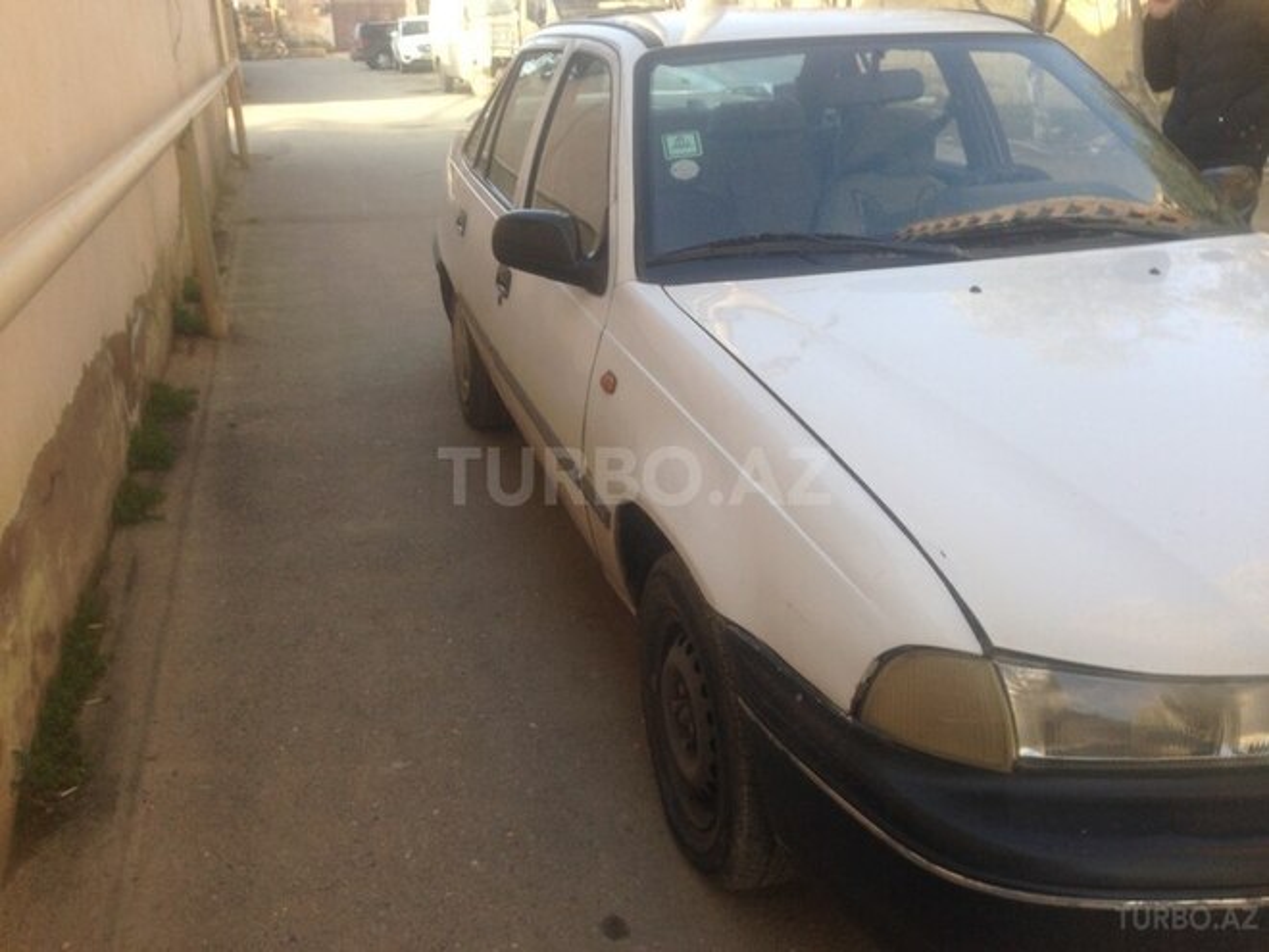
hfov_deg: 55.4
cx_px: 634
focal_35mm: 33
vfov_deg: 42.9
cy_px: 476
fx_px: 1210
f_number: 2.4
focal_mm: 4.12
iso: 50
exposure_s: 1/291
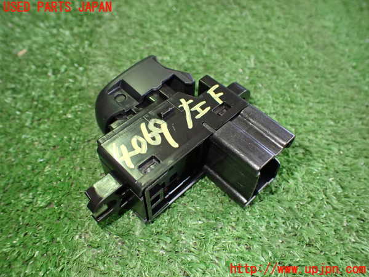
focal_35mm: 30
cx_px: 184
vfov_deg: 46.8
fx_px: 320
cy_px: 138
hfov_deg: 60.0
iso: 800
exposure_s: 1/125
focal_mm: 5.4
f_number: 2.3
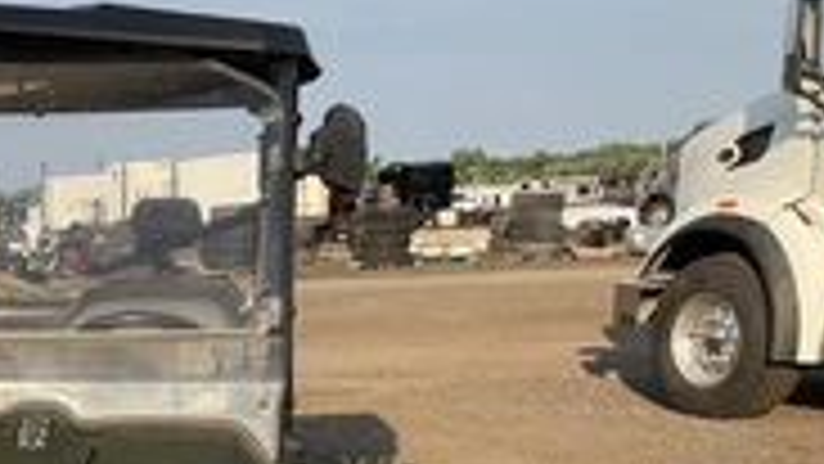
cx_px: -18
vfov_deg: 16.6
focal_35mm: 69
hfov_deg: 28.5
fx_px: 1508
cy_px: 586
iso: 25
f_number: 1.8
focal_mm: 3
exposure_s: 1/944
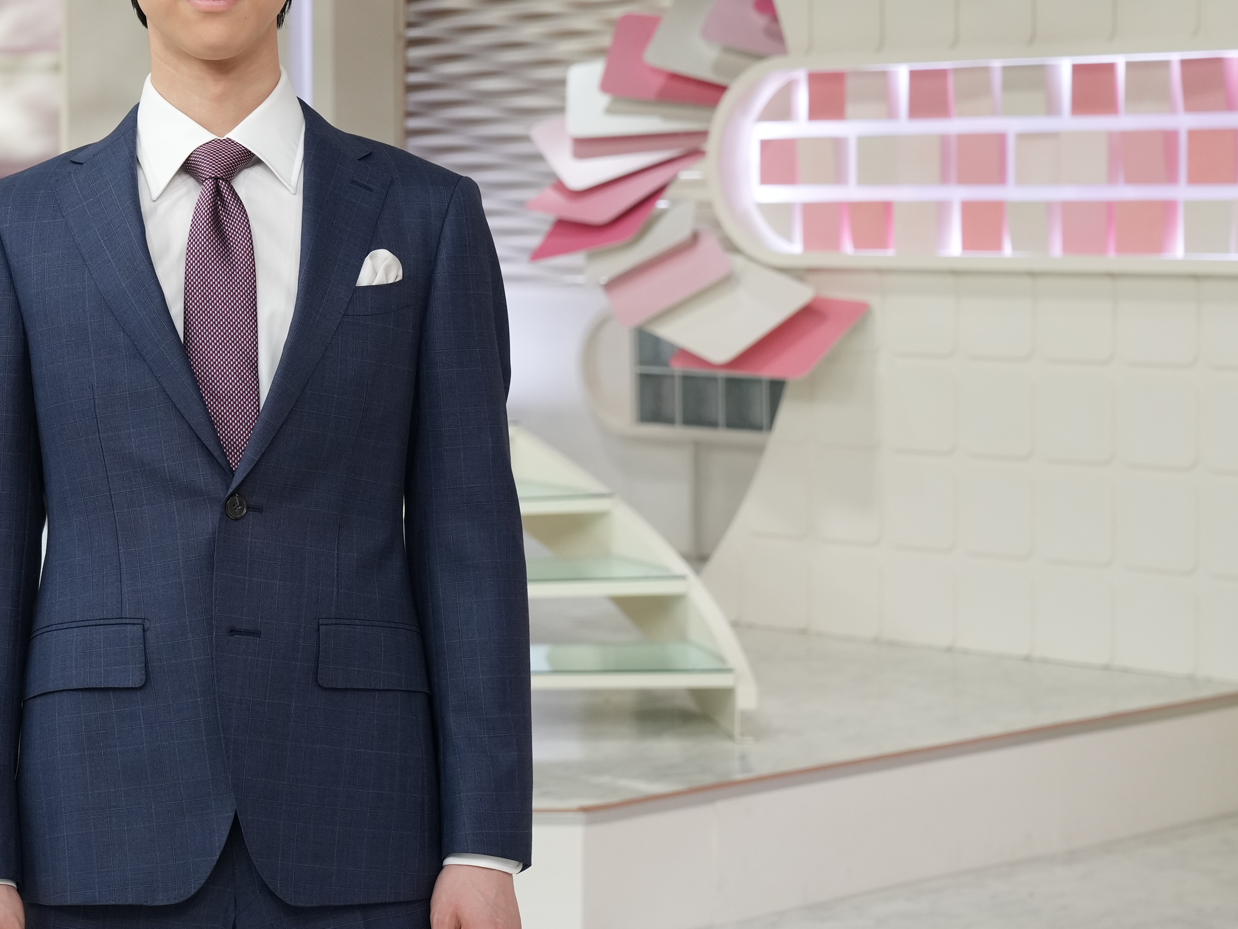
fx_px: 3469
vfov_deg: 15.2
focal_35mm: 97
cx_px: 218
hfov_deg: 20.0
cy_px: 241
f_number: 4.5
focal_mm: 50
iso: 800
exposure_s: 1/125
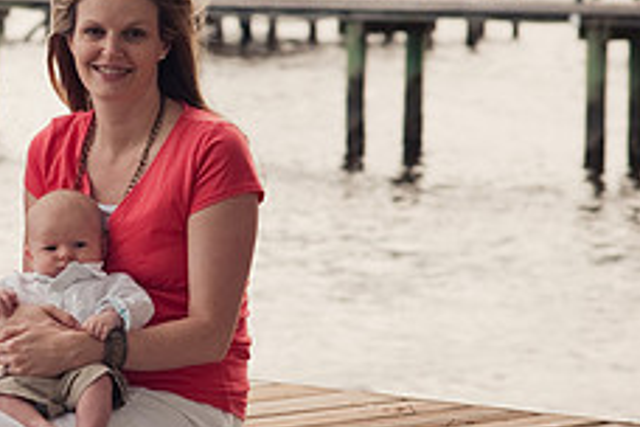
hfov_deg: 7.7
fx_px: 4746
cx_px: -73
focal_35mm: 267
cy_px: 188
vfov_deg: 5.1
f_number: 6.3
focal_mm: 105
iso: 200
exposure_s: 1/250
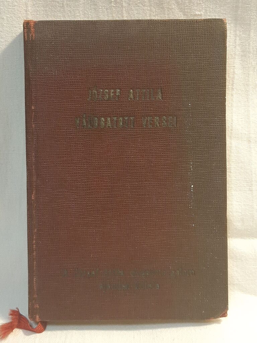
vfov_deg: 65.3
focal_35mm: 27
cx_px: 128
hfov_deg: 51.4
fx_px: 267
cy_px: 172
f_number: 1.7
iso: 548
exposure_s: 1/50
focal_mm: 3.93
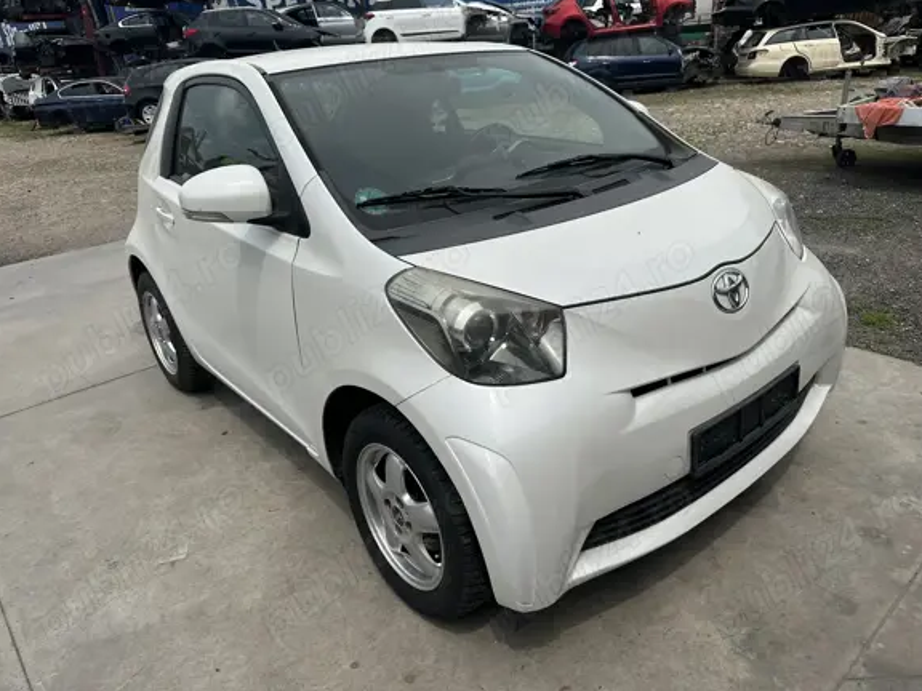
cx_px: 477
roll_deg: +4.3
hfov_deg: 69.4
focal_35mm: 25
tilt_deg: -23.0
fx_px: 666
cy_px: 334
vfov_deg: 54.9
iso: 80
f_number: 1.78
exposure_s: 1/7576
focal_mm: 6.86
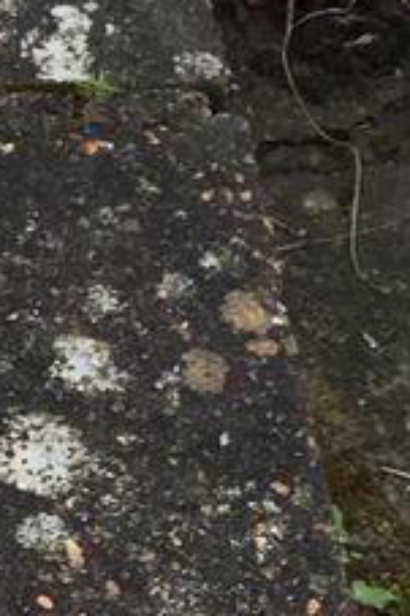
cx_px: -407
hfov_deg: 7.7
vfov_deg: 11.2
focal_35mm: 170
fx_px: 2908
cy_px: 1159
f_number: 2.2
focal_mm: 4.15
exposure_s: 1/106
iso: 25
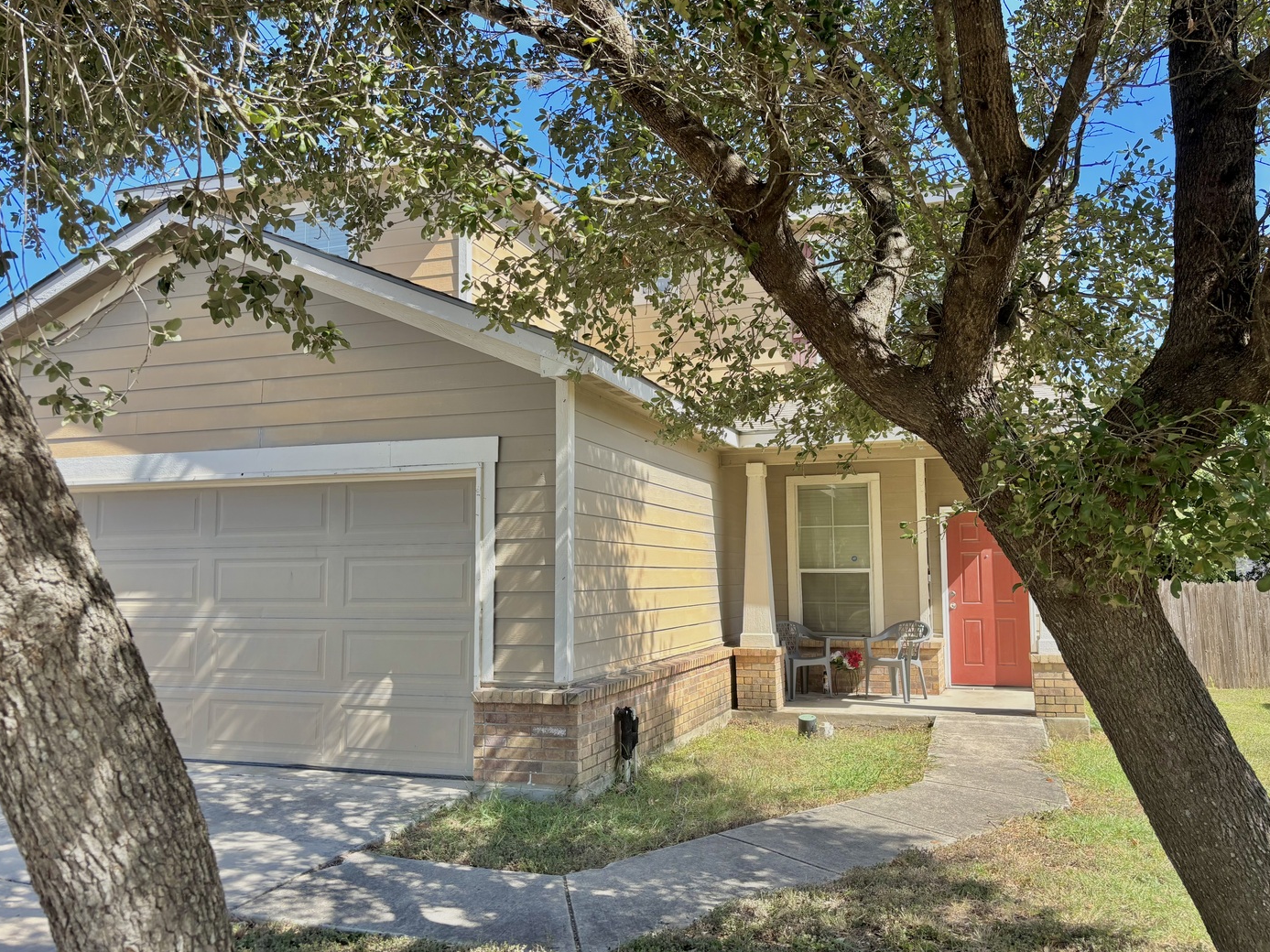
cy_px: 478
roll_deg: -0.5
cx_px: 649
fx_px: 990
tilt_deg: +5.4
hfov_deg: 65.3
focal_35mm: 27
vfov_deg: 51.3
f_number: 1.6
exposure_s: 1/1037
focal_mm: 5.96
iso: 50
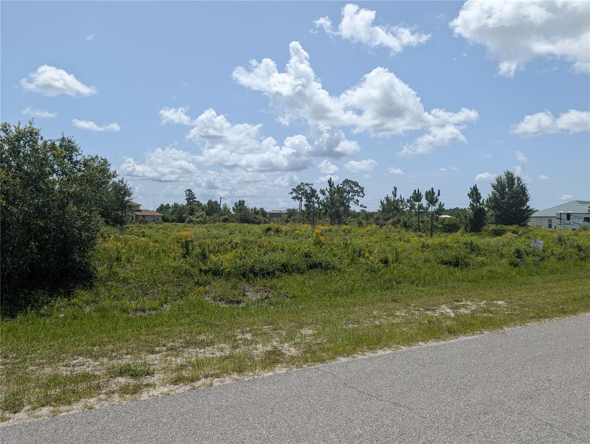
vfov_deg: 56.9
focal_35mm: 24
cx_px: 295
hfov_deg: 71.5
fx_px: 410
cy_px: 222
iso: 21
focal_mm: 6.9
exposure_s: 1/1727
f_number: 1.68
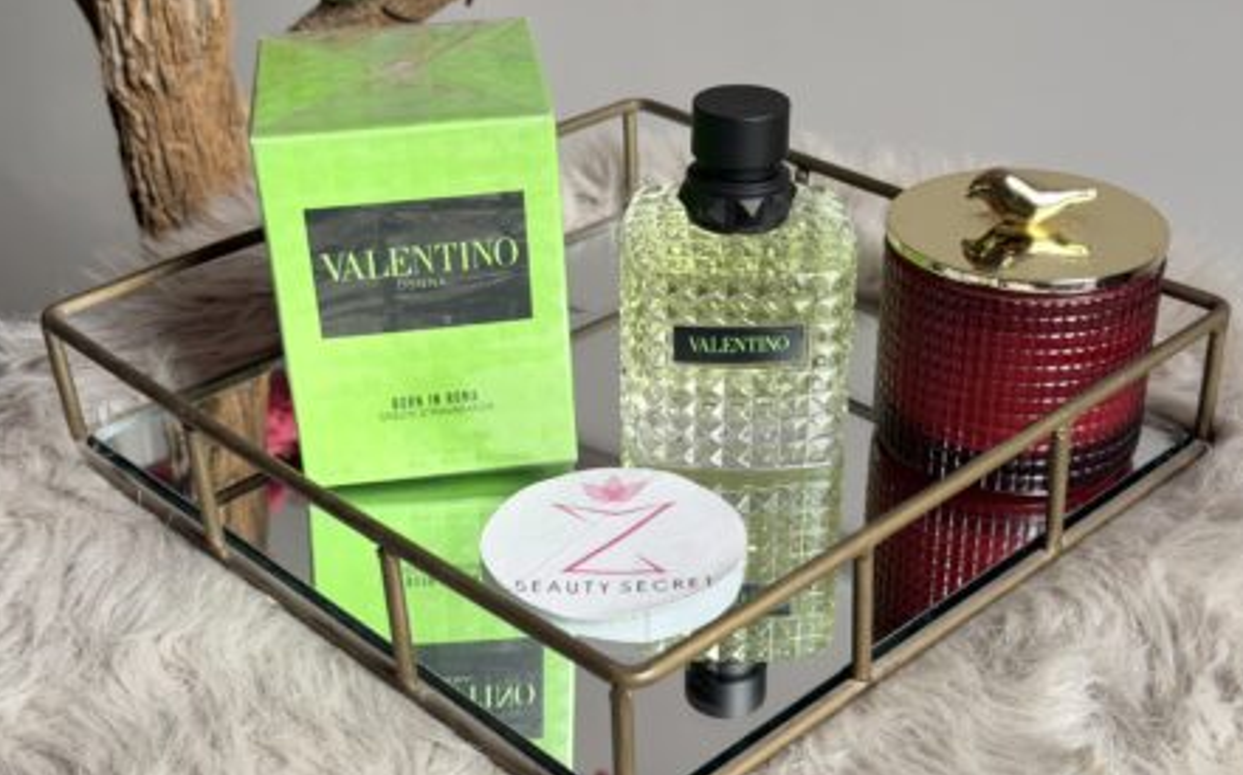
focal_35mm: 52
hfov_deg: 38.9
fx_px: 1760
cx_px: 612
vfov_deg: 24.8
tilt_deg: -30.2
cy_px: 403
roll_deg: +1.2
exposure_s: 1/121
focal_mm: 6.76
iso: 50
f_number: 1.78
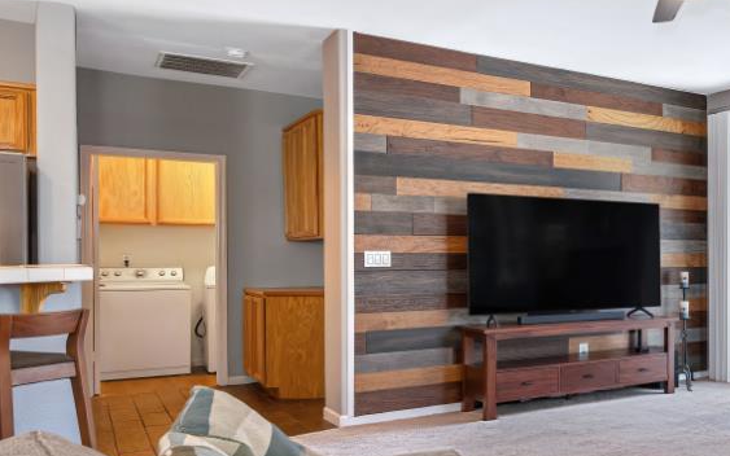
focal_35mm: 38
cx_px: 867
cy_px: 263
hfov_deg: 38.6
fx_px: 756
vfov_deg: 33.5
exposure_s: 1/60
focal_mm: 14
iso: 640
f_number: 4
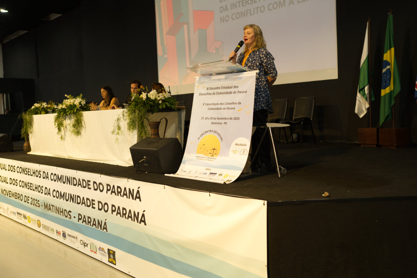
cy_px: 139
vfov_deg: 37.9
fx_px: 406
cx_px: 208
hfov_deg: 54.4
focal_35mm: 35
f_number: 2.8
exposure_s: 1/100
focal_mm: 35
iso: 2000
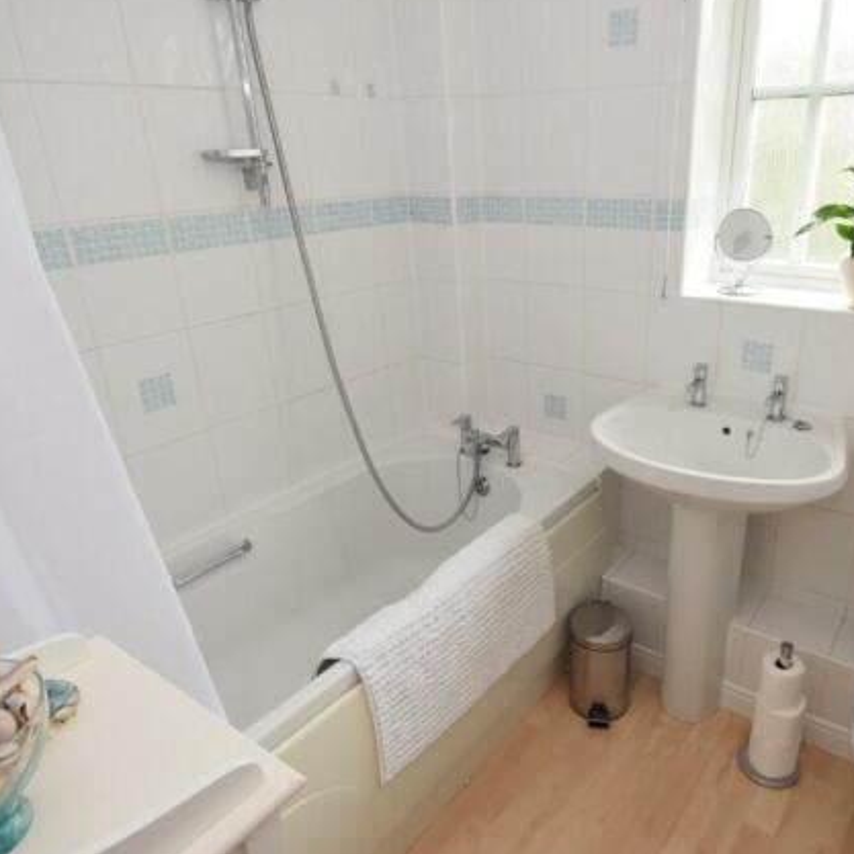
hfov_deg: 64.3
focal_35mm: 24
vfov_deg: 65.0
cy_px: 433
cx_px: 518
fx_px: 670
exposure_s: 1/125
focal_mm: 12
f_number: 5.6
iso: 720
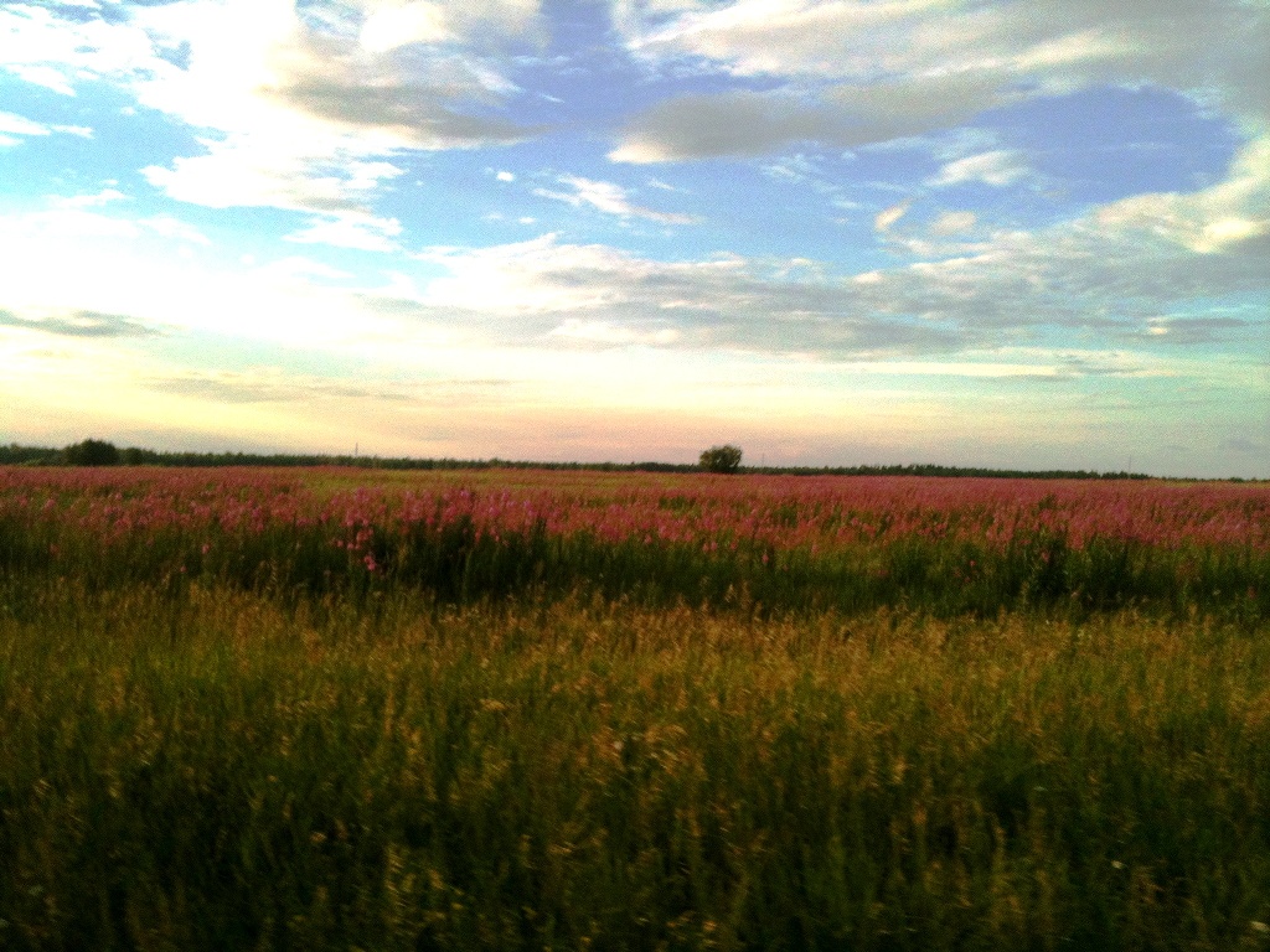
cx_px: 635
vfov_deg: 40.7
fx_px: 1284
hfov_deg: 52.6
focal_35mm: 35
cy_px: 476
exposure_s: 1/626
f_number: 2.8
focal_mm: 3.85
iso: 64
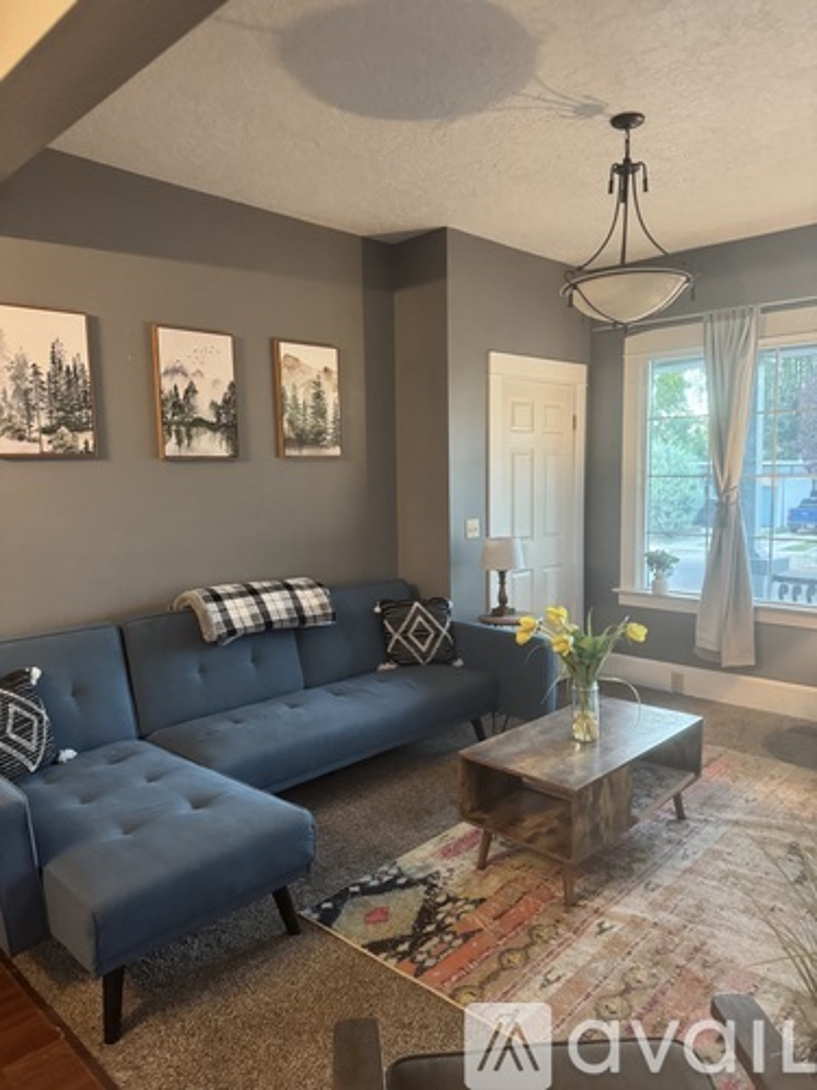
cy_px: 545
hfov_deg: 56.8
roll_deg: +0.1
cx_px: 408
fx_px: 755
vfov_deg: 71.6
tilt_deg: -4.5
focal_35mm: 24
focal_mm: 6.76
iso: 800
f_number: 1.78
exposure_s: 1/60
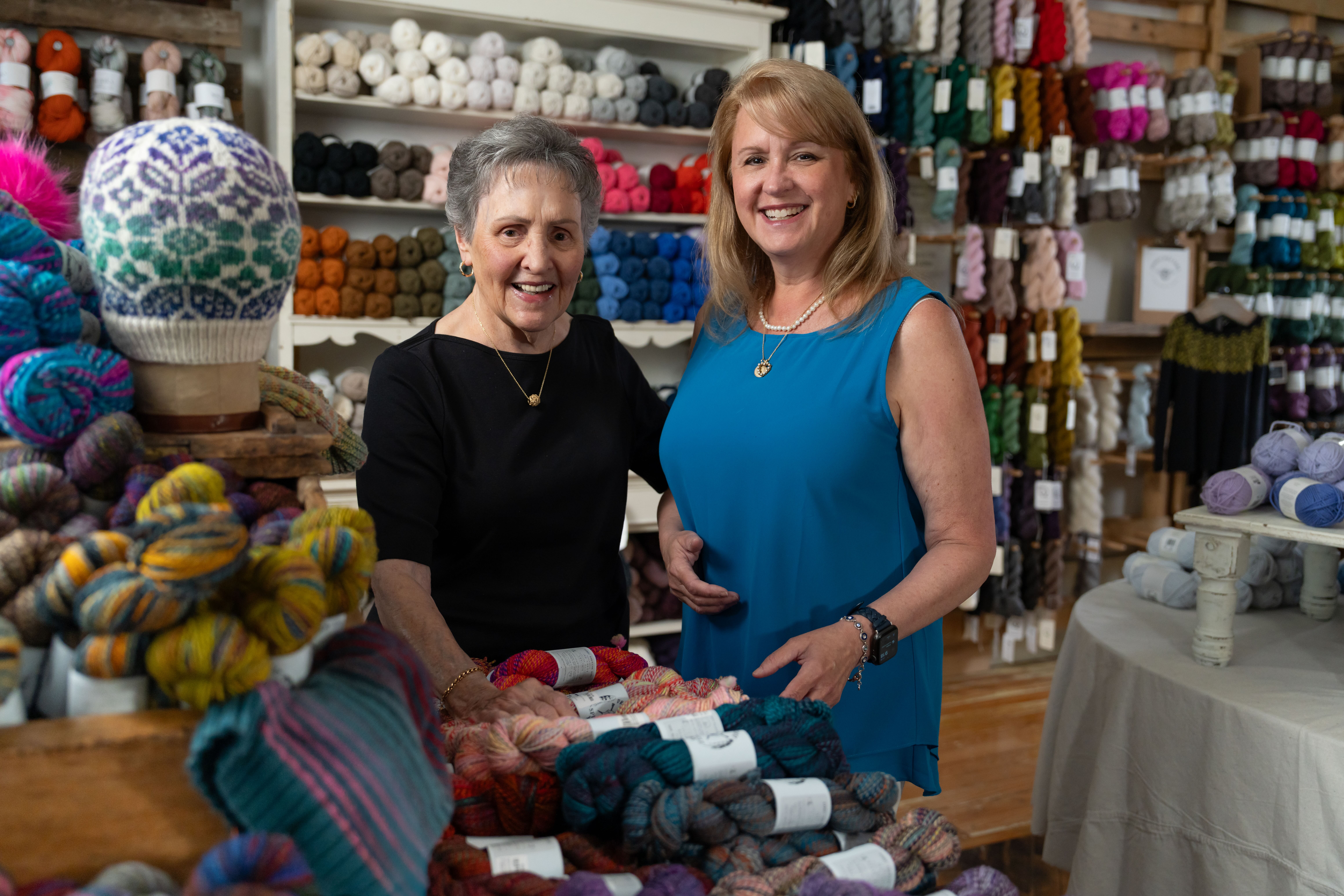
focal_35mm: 32
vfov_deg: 41.1
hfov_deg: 58.7
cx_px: 672
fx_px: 1195
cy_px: 448
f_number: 2.8
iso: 800
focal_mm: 32
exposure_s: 1/60
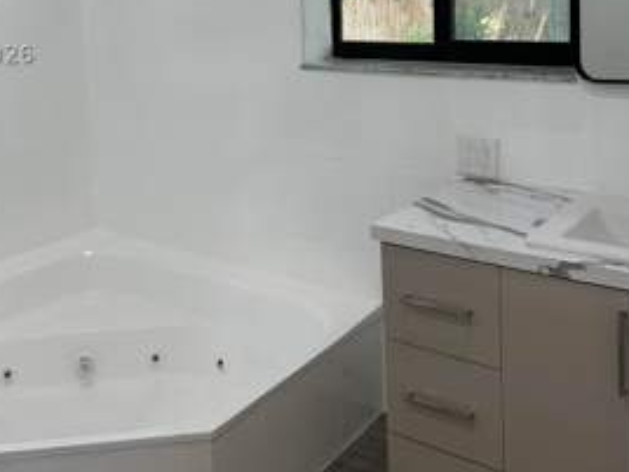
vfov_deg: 32.1
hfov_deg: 43.6
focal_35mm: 43
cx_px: 249
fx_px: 781
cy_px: 54
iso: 64
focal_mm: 6.86
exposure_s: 1/120
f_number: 1.78
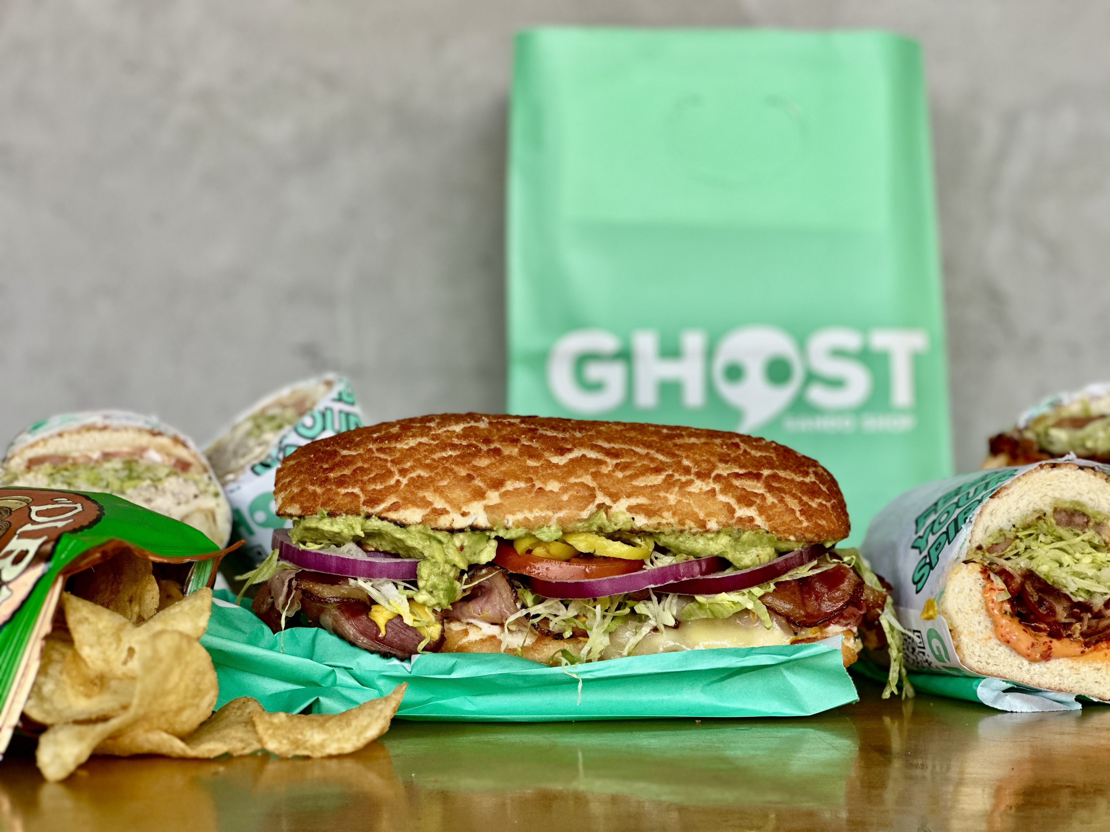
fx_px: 2469
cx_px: 555
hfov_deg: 25.3
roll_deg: +0.0
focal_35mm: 77
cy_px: 416
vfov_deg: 19.1
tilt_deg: +2.2
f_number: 2.8
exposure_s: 1/121
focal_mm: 9
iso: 64
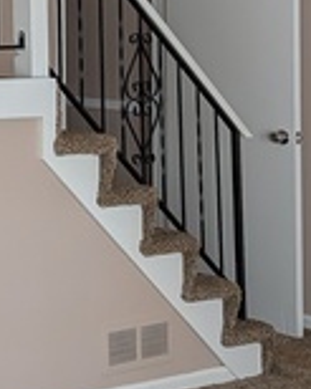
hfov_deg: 12.5
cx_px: -394
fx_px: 1163
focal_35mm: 101
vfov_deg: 18.3
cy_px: -38
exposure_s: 1/81.2
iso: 25
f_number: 1.68
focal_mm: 6.9
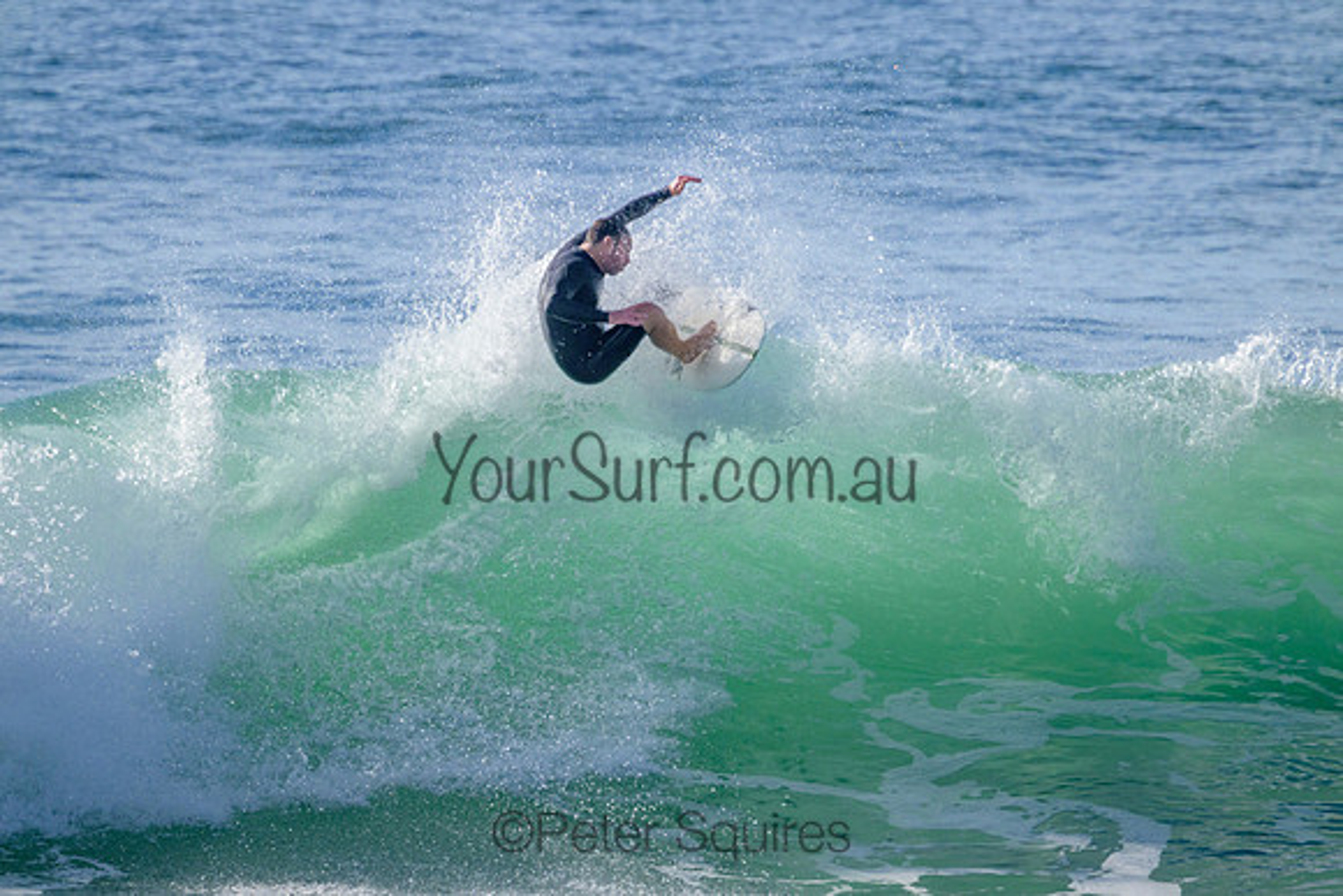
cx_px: 672
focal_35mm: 800
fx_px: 29850
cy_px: 448
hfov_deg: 2.6
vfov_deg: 1.7
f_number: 11
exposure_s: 1/2000
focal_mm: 800
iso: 800
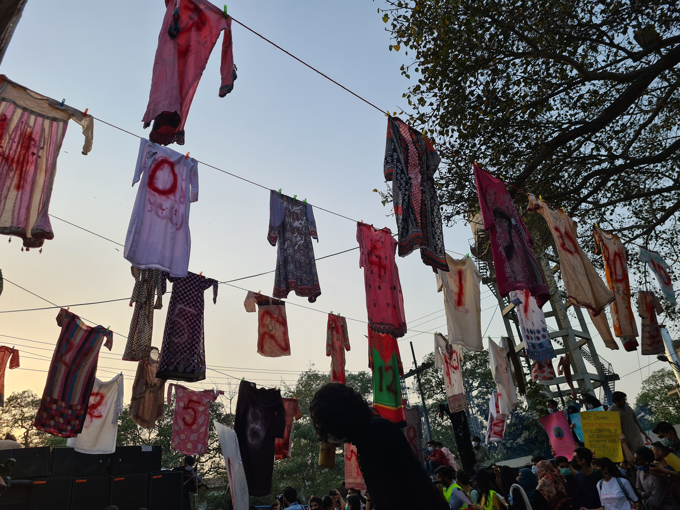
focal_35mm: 26
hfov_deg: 67.3
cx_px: 340
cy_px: 255
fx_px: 511
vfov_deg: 53.1
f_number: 1.8
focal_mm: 5.4
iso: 50
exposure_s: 1/1188
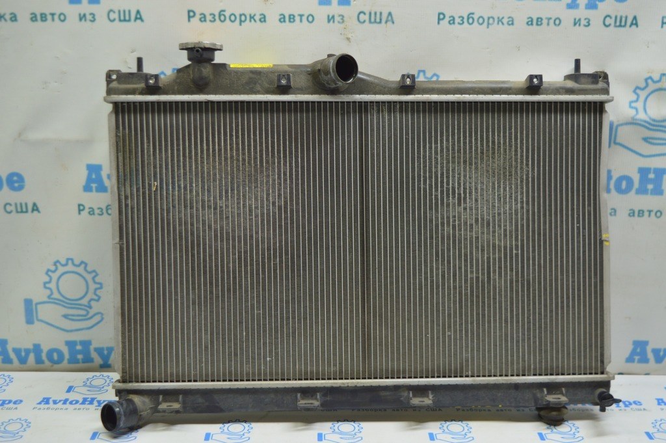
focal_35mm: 42
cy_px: 222
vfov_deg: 31.8
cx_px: 333
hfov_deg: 46.4
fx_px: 776
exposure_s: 1/40
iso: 400
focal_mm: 28
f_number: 4.2
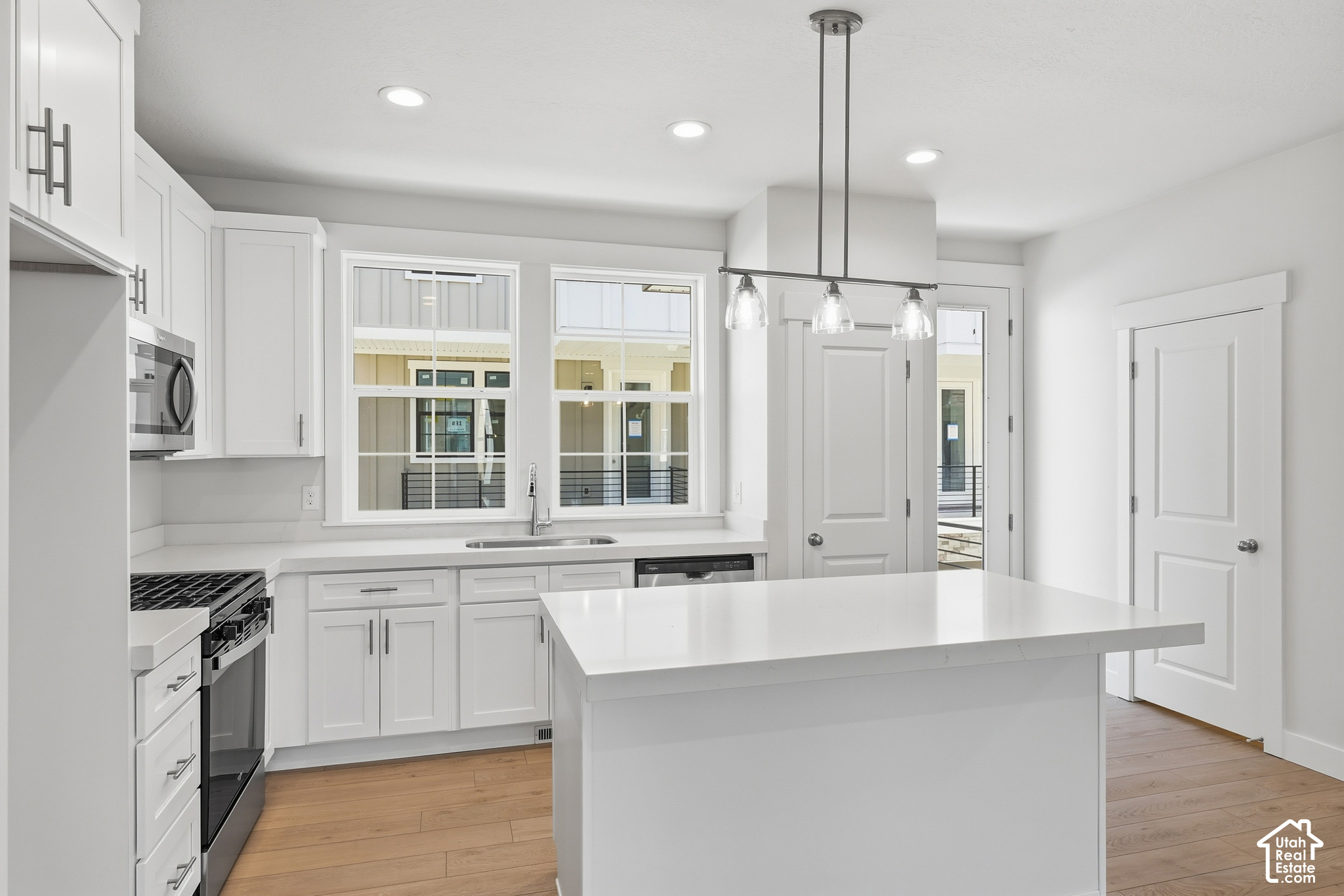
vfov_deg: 60.7
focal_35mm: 20
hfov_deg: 82.6
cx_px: 672
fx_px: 765
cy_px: 448
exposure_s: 1/500
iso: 250
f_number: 10
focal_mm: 20.5
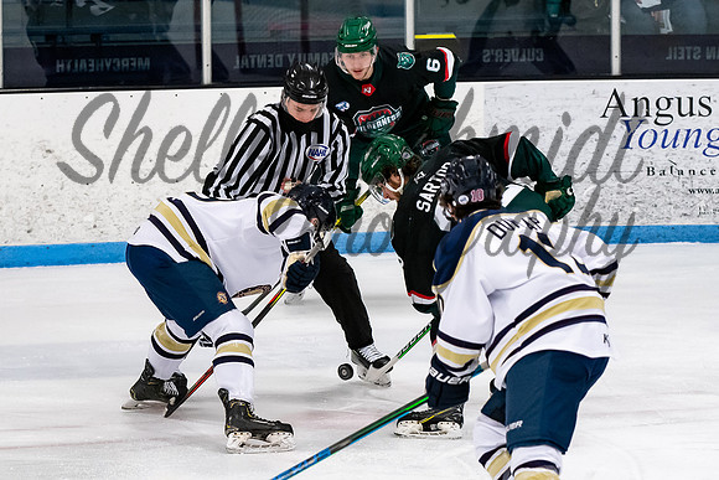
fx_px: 4970
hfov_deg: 8.3
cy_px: 234
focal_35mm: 249
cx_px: 383
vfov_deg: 5.5
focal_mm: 120
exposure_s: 1/800
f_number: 3.5
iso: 2500
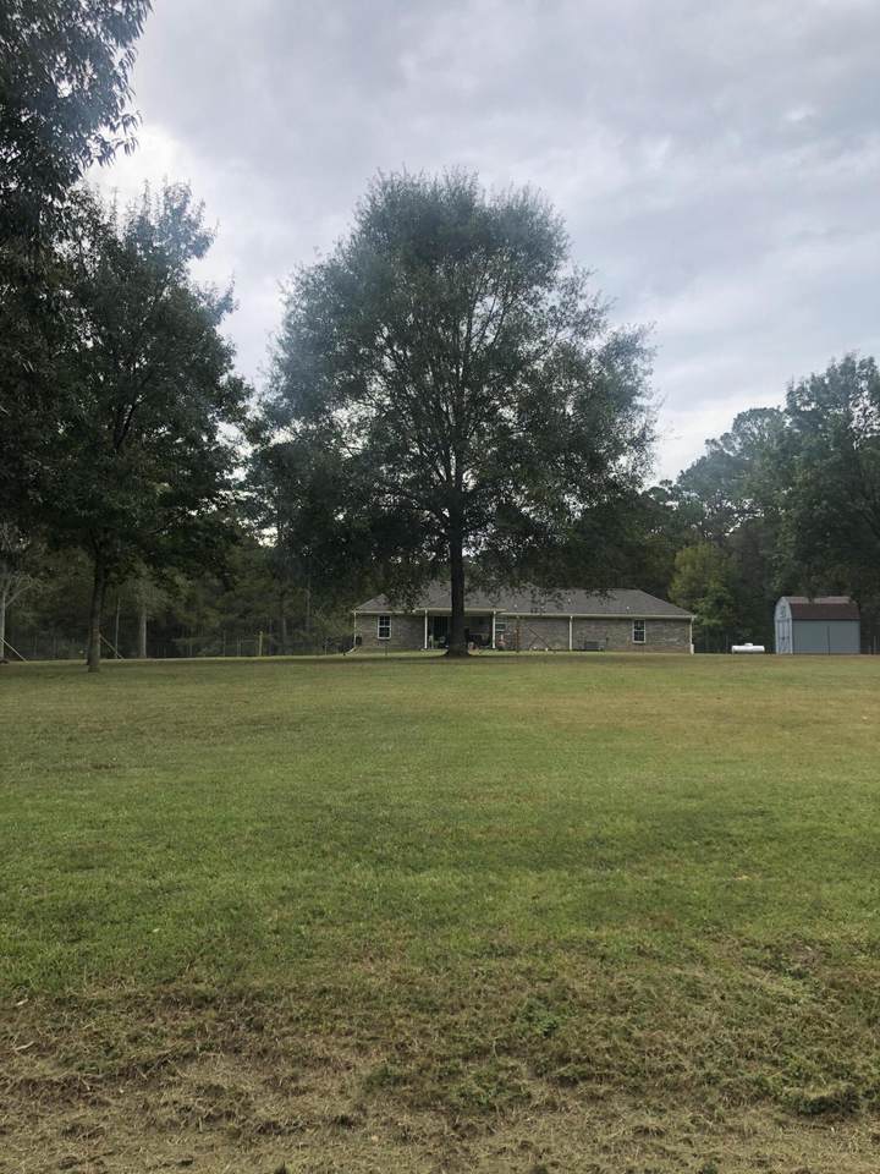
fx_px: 949
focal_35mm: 28
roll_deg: -1.4
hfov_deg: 49.7
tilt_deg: +4.7
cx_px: 440
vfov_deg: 63.4
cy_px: 587
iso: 20
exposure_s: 1/458
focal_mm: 4
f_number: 1.8
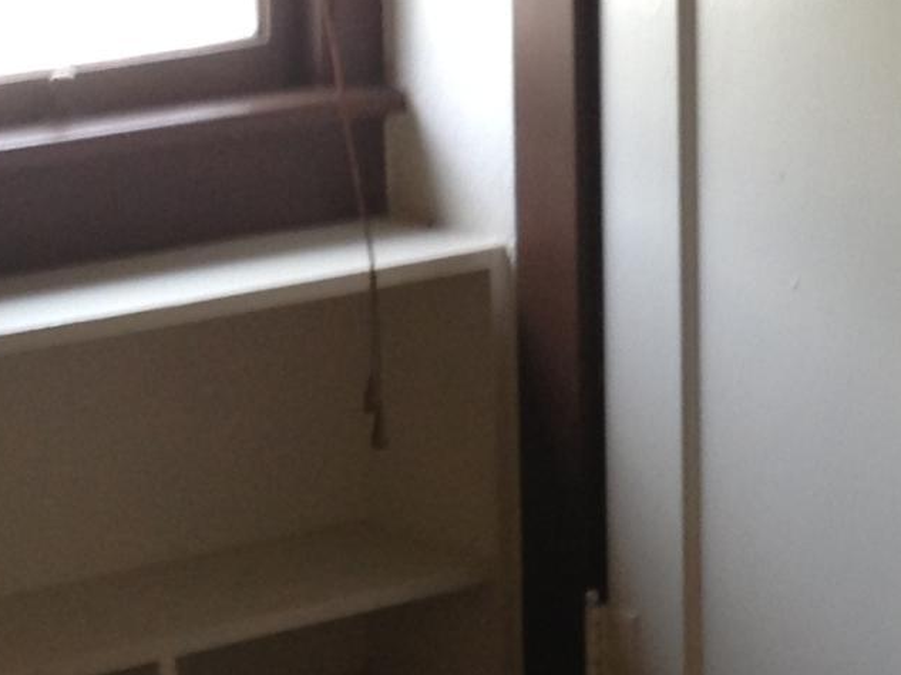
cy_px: -46
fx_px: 4318
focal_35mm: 166
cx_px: 750
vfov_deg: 8.9
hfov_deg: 11.9
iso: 50
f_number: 2.4
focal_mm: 4.28
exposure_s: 1/30
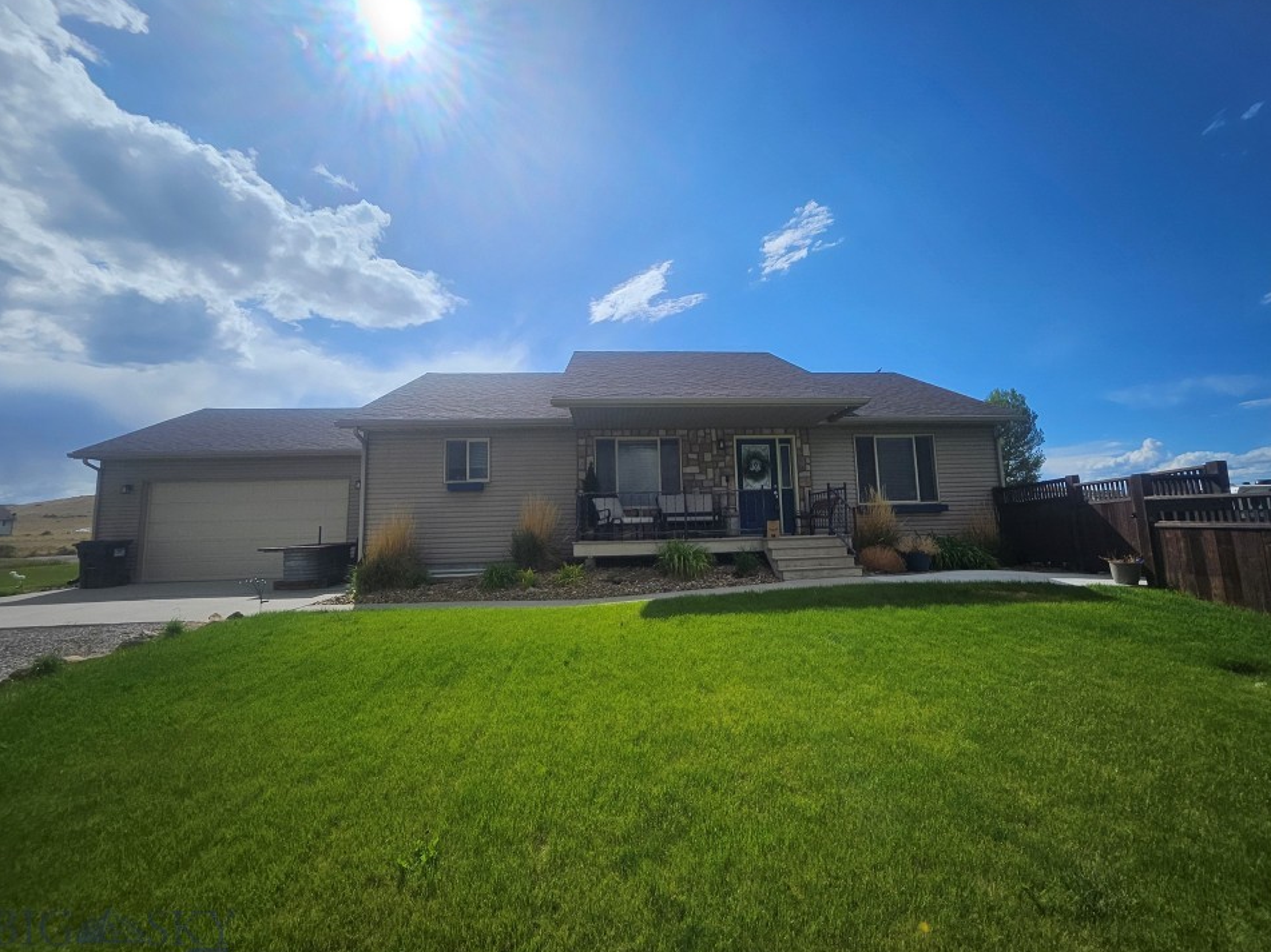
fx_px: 514
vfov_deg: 85.7
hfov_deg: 102.0
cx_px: 662
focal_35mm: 14
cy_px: 473
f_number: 2.2
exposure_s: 1/3606
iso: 32
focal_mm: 1.7
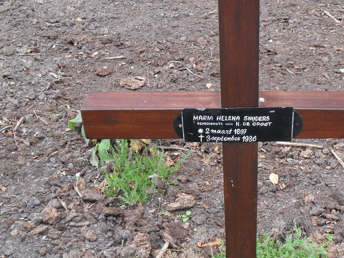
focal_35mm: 61
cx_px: 239
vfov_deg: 24.0
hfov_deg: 31.3
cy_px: 147
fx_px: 606
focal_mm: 7.7
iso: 160
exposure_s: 1/60
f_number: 4
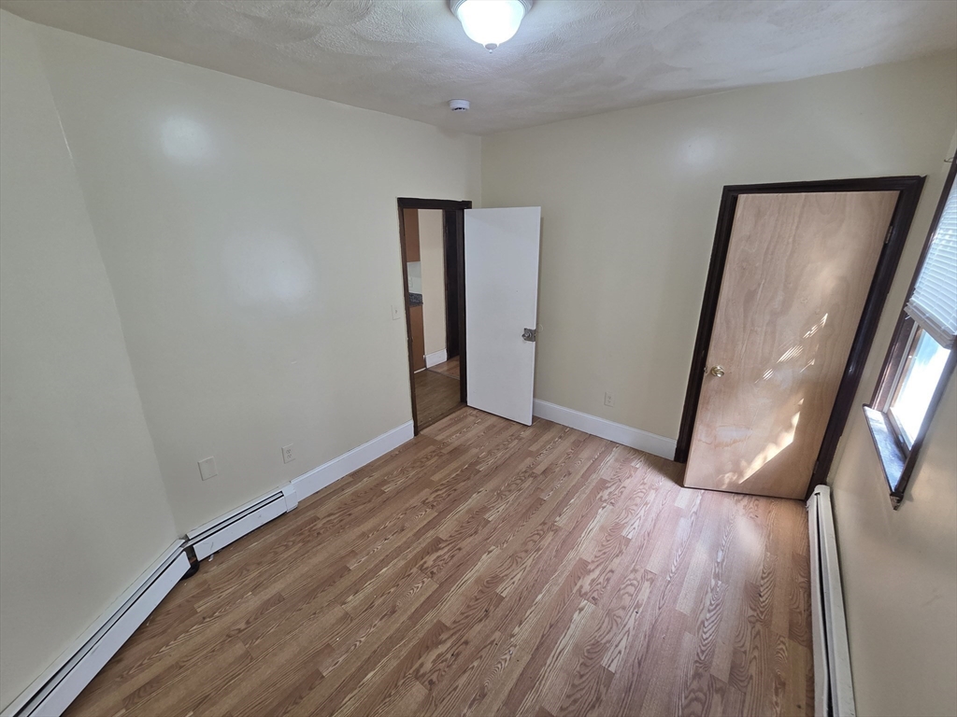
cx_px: 478
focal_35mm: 13
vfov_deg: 89.9
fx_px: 359
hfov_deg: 106.2
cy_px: 358
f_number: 2.2
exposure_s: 1/60
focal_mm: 2.2
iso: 160
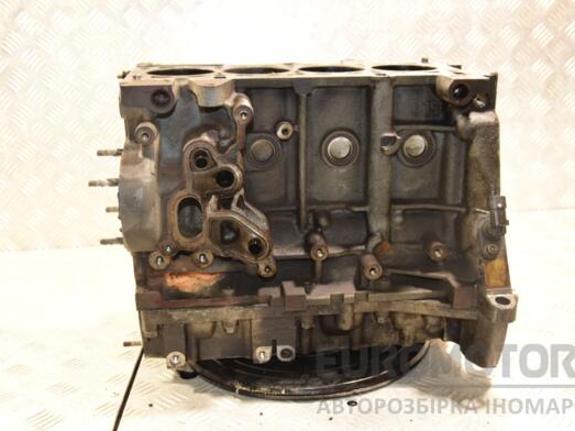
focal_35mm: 43
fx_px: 714
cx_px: 296
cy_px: 214
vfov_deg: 33.6
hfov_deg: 43.9
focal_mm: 26
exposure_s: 1/80
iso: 1600
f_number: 5.6
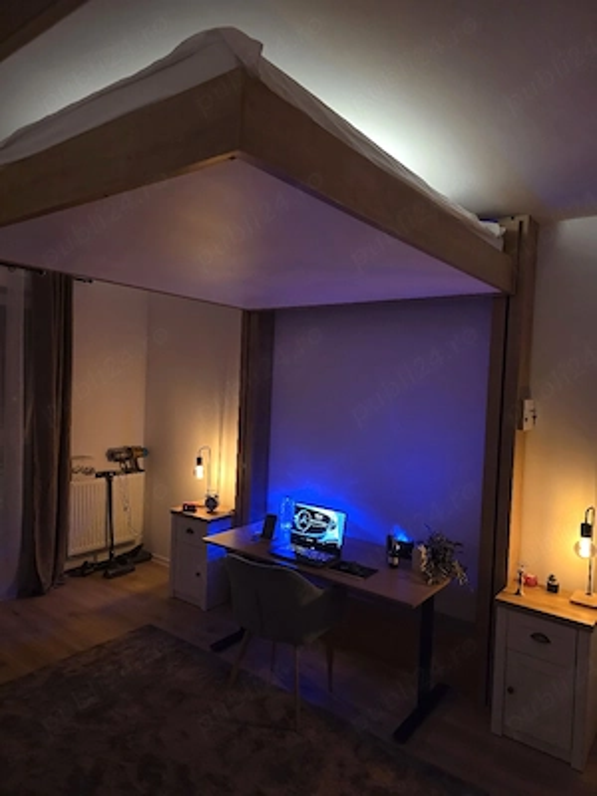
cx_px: 298
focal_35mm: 23
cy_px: 398
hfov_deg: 58.9
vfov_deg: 73.9
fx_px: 529
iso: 640
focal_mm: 6.3
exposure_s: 1/101
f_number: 1.7
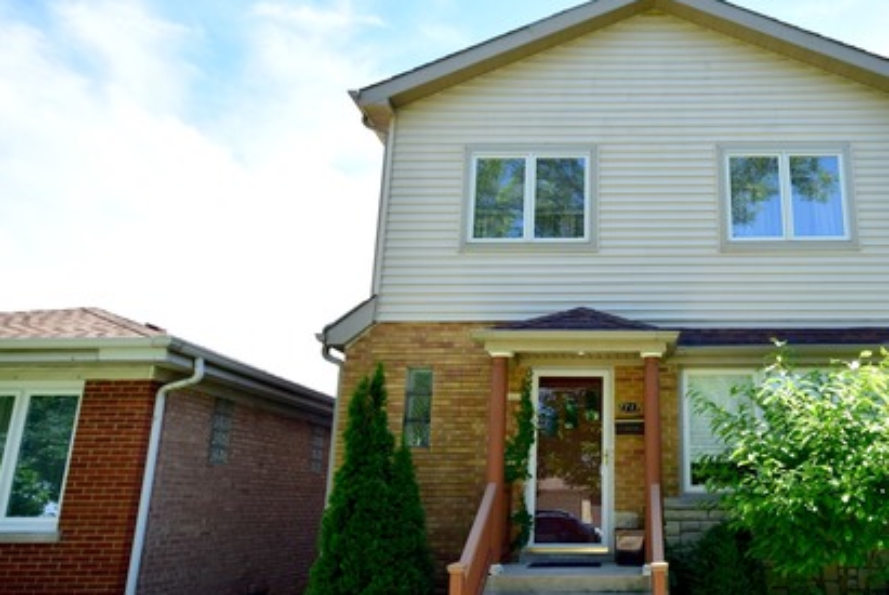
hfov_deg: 62.7
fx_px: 692
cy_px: 339
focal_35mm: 28
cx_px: 634
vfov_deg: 46.4
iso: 125
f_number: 7.1
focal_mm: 12
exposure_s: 1/200
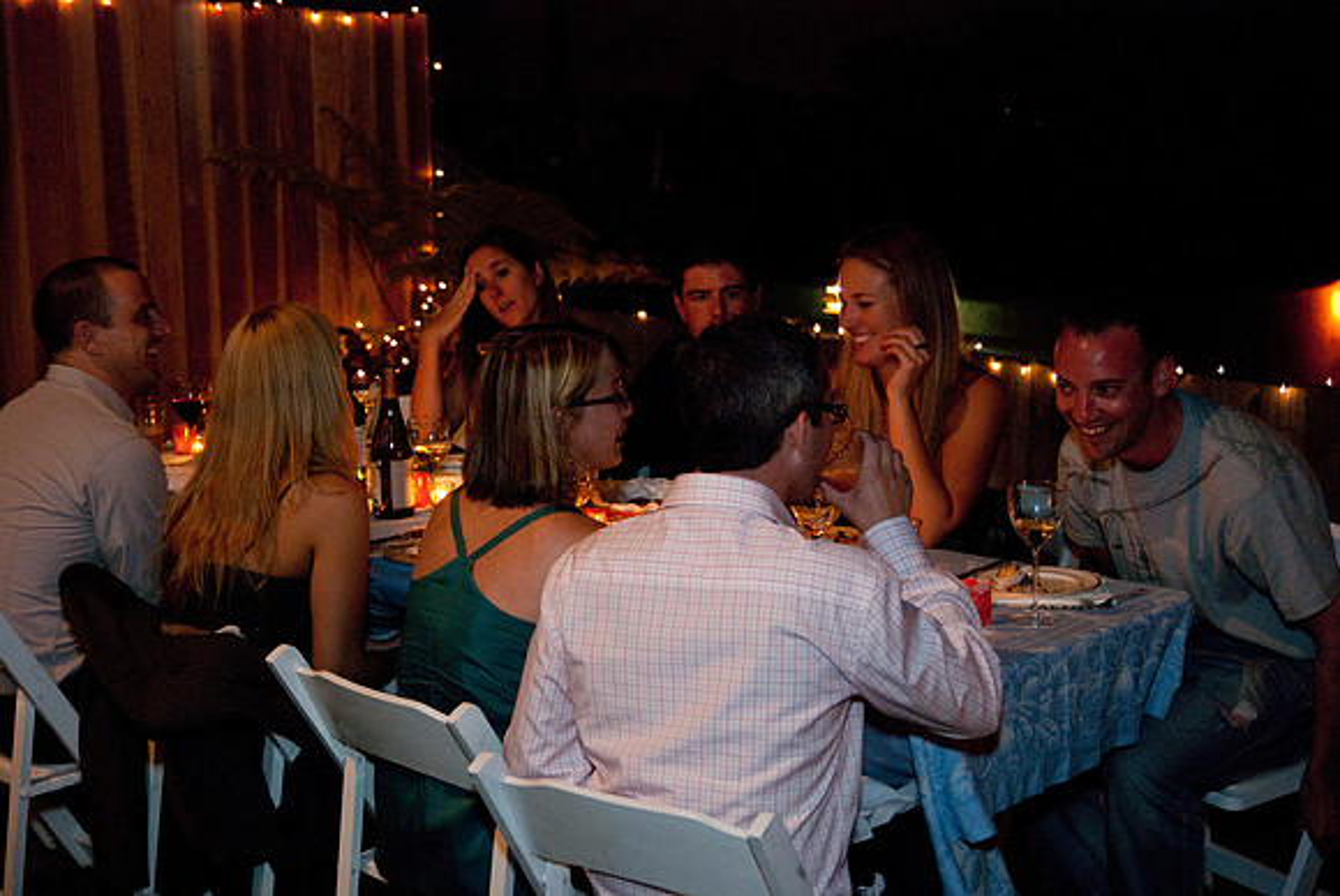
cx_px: 670
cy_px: 448
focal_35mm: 52
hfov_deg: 37.8
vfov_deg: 25.8
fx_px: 1956
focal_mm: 35
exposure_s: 1/60
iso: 400
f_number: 2.8
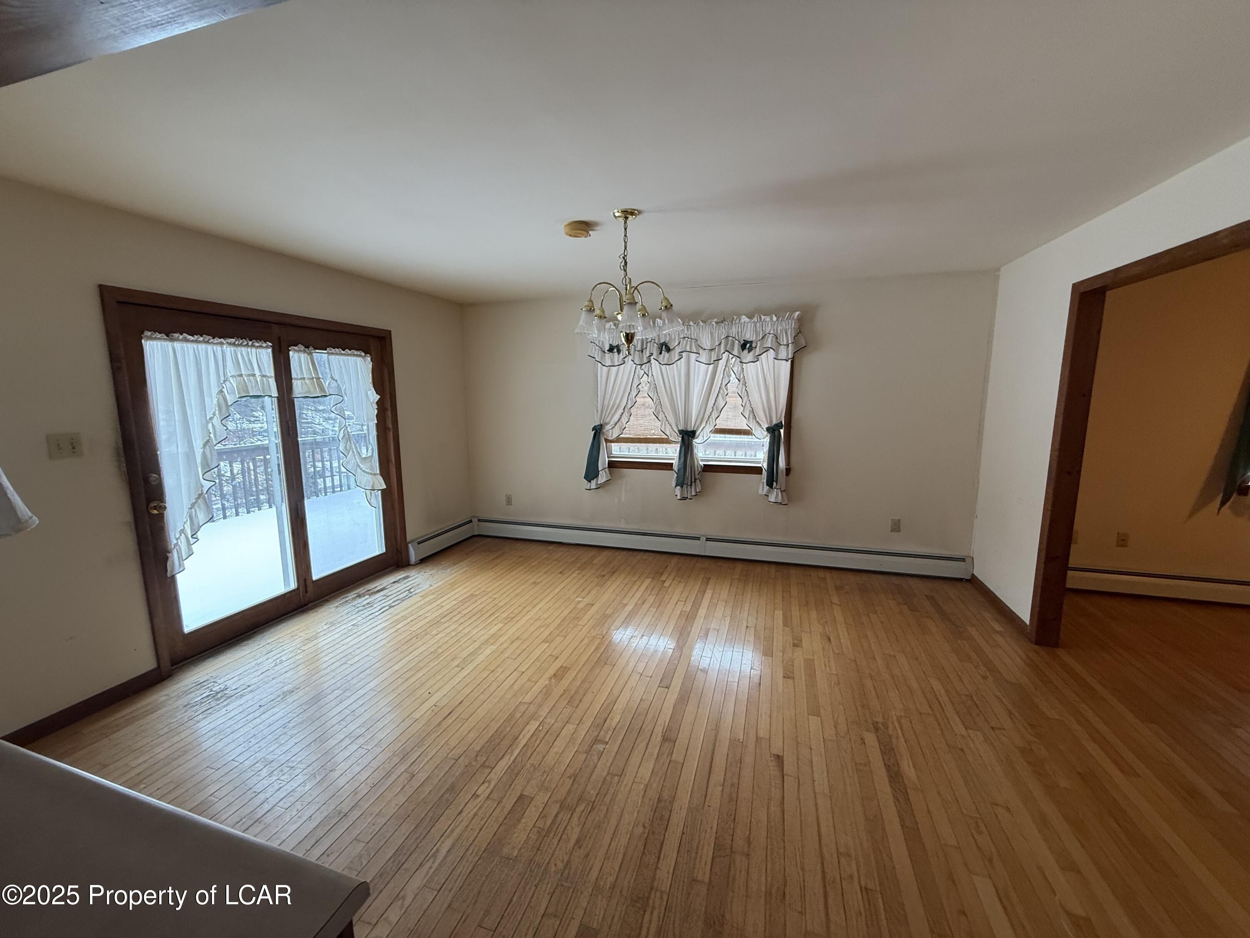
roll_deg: +0.5
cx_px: 625
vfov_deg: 85.7
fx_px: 506
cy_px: 469
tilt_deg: -7.7
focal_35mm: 14
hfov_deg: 102.1
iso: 160
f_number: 2.2
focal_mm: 2.22
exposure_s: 1/120
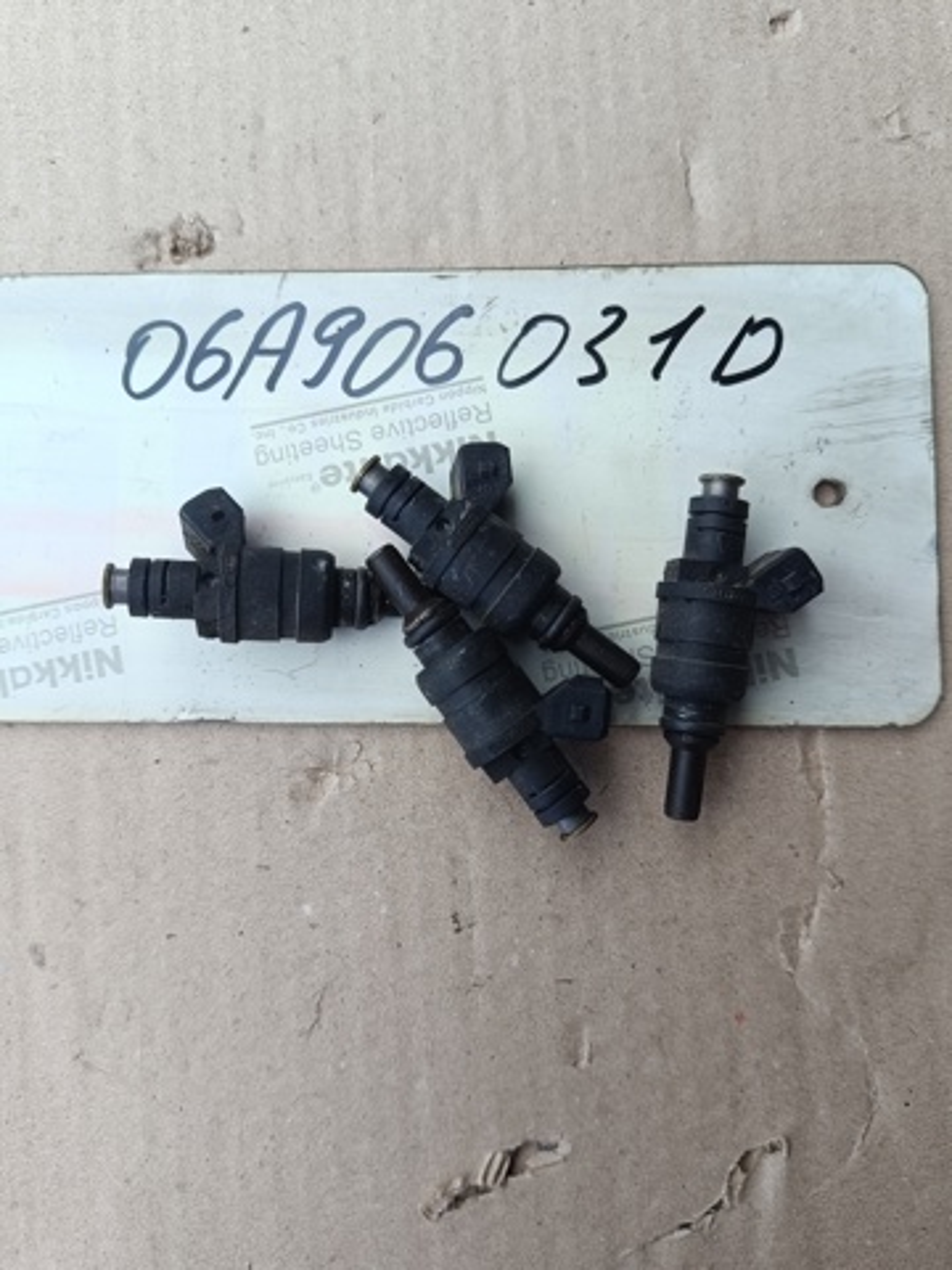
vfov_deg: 71.6
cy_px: 635
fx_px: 880
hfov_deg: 56.8
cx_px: 476
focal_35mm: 24
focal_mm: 5.59
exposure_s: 1/310
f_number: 1.88
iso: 53
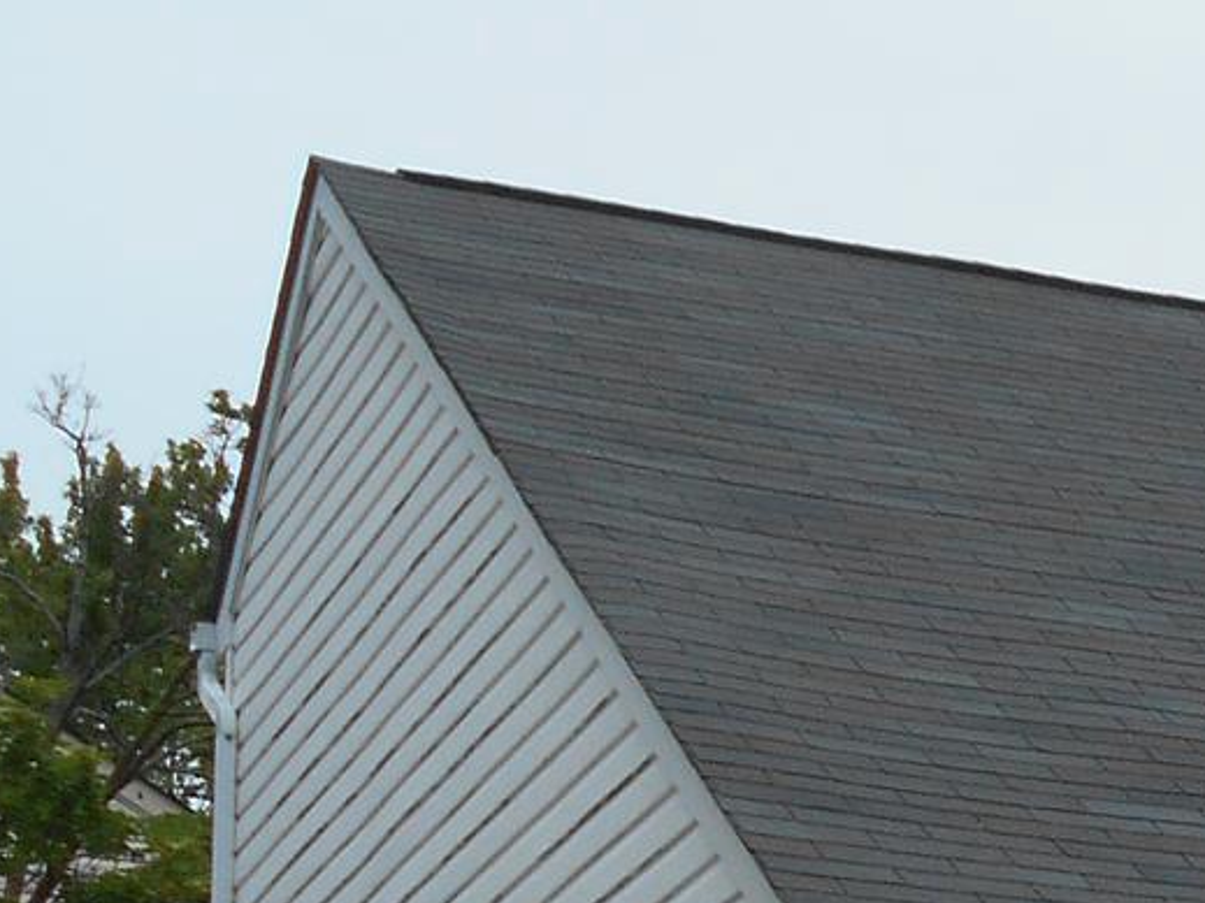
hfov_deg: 12.4
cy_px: 1579
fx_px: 5081
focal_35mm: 146
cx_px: 2128
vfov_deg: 9.7
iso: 80
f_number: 3.9
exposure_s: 1/1000
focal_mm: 6.7
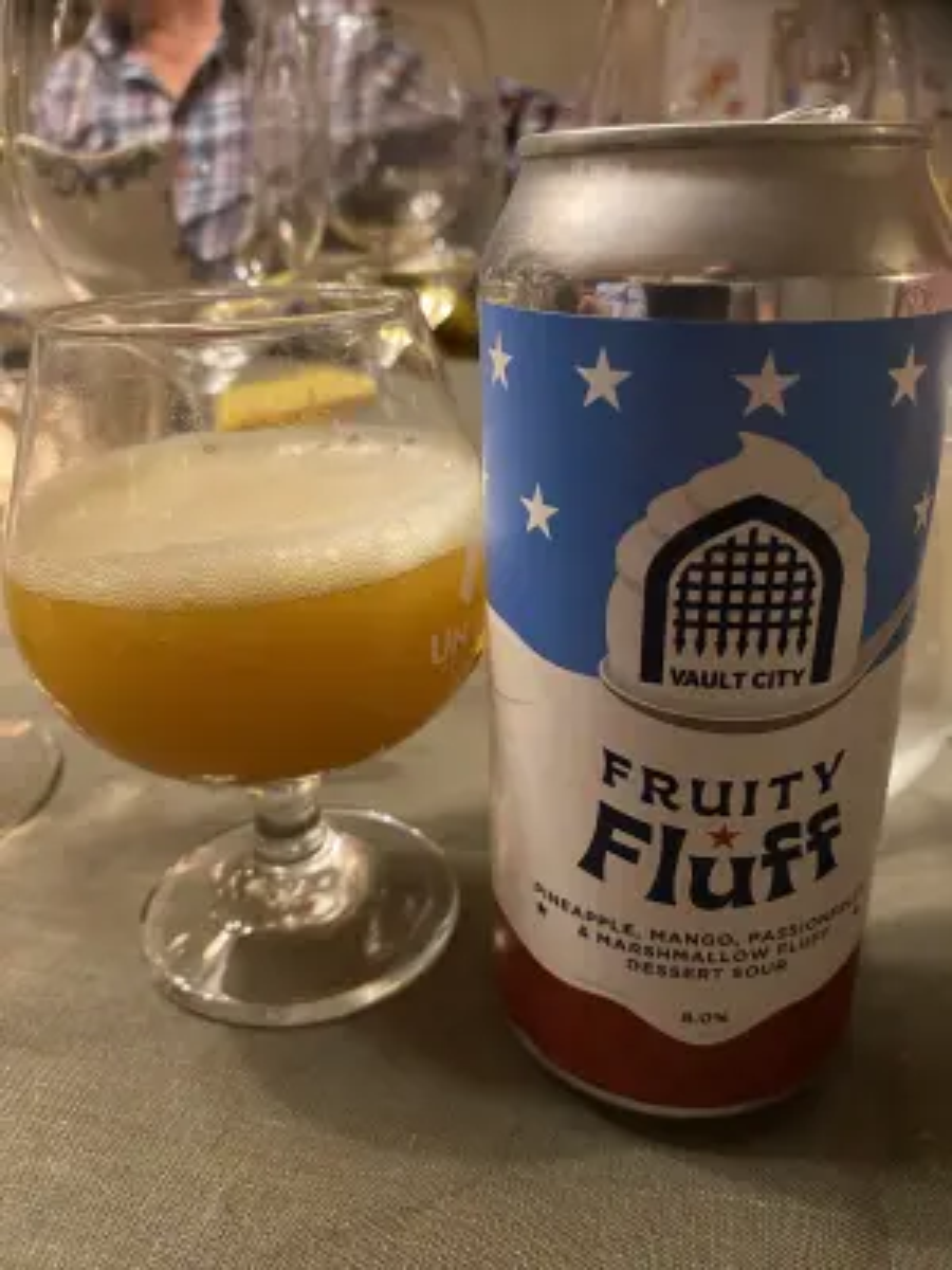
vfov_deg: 67.3
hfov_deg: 53.1
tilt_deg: -22.8
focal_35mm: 26
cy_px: 635
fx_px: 953
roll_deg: +2.7
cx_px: 476
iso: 500
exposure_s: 1/25
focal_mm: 4.25
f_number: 1.8
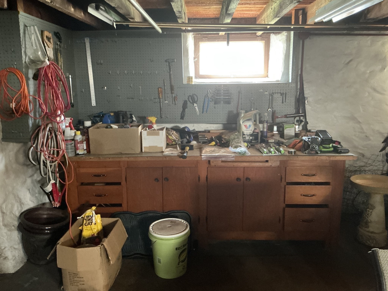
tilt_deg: -11.0
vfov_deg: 49.7
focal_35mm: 28
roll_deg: +0.6
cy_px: 146
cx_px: 194
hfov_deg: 63.4
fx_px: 314
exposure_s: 1/30
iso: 400
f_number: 1.8
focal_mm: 3
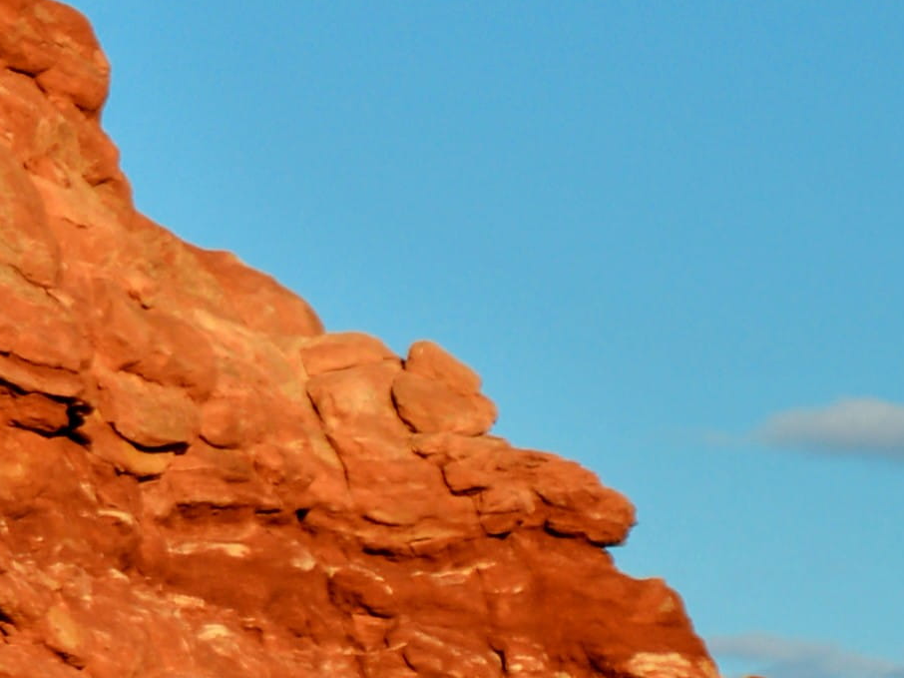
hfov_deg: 3.6
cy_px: -472
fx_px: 14490
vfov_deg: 2.7
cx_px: -559
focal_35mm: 555
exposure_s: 1/500
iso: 110
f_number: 5.6
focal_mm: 58
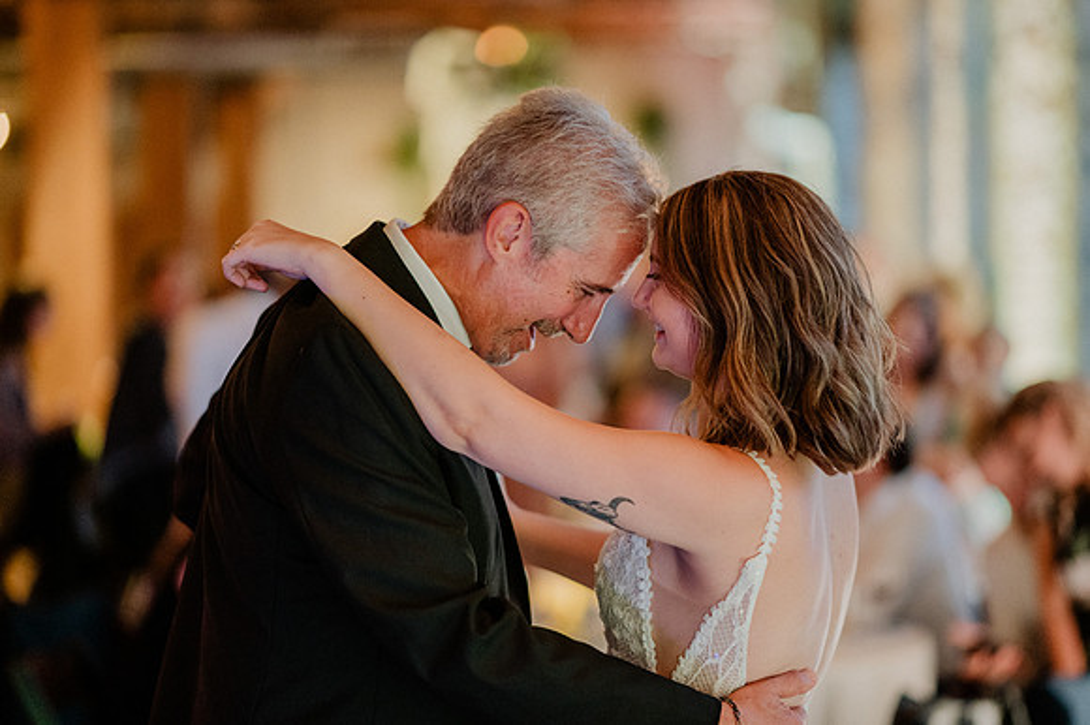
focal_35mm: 106
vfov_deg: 12.9
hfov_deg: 19.2
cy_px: 362
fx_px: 3219
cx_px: 541
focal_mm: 105
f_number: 1.4
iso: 3200
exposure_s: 1/320
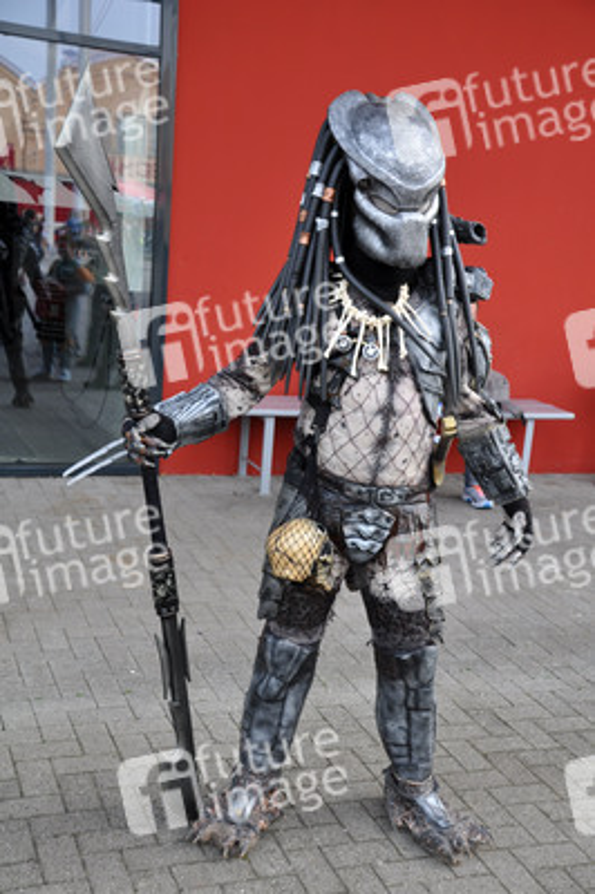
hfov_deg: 28.0
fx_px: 1192
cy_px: 447
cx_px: 298
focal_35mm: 48
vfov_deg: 41.1
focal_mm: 32
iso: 200
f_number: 5.6
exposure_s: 1/125
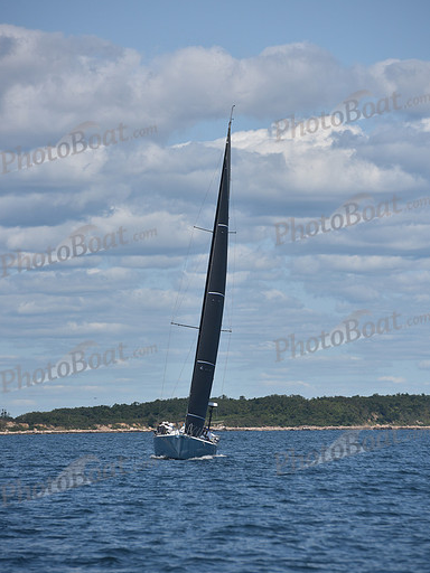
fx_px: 3611
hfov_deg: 6.8
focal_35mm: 218
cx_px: 216
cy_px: 291
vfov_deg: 9.1
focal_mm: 200
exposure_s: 1/1250
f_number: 6.3
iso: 250
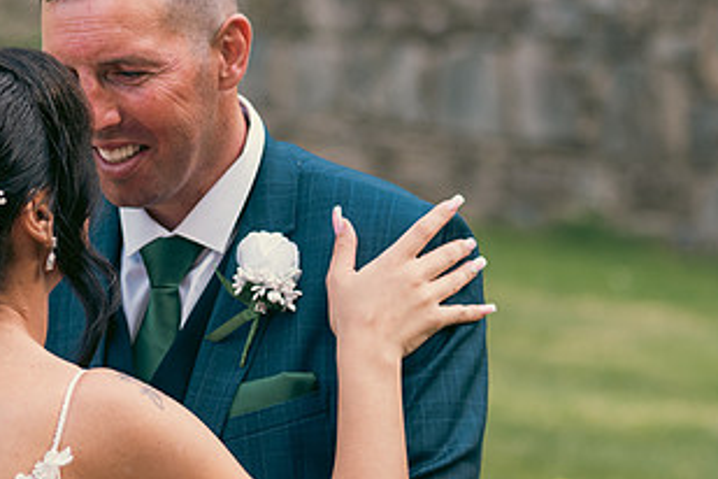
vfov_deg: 7.0
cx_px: 107
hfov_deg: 10.4
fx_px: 3929
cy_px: 259
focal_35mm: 197
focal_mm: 105
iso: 100
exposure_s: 1/200
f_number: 3.5
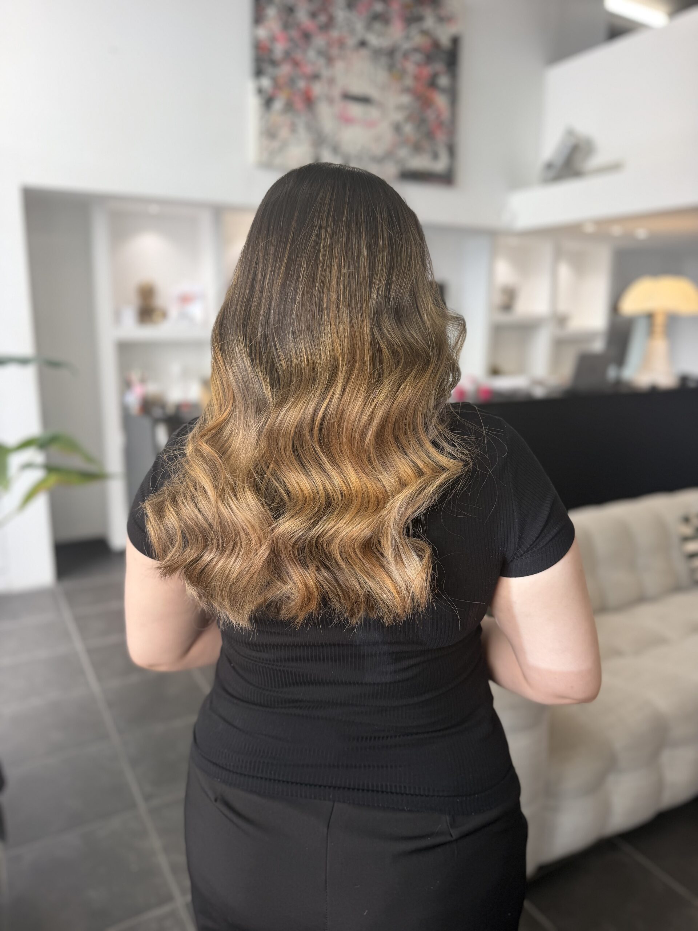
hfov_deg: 56.8
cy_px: 466
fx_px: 645
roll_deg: -0.2
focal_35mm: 24
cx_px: 349
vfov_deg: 71.6
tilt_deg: -12.1
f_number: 1.78
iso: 80
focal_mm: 6.76
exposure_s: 1/100
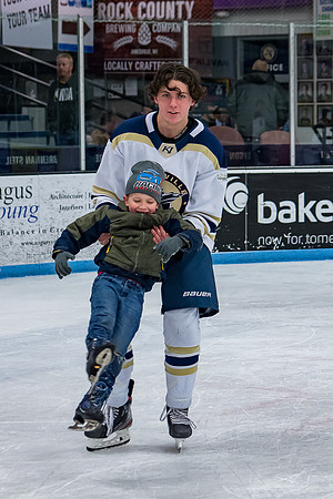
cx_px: 167
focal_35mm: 133
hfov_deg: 10.3
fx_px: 1839
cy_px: 219
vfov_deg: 15.5
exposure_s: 1/320
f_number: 4
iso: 800
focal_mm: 52
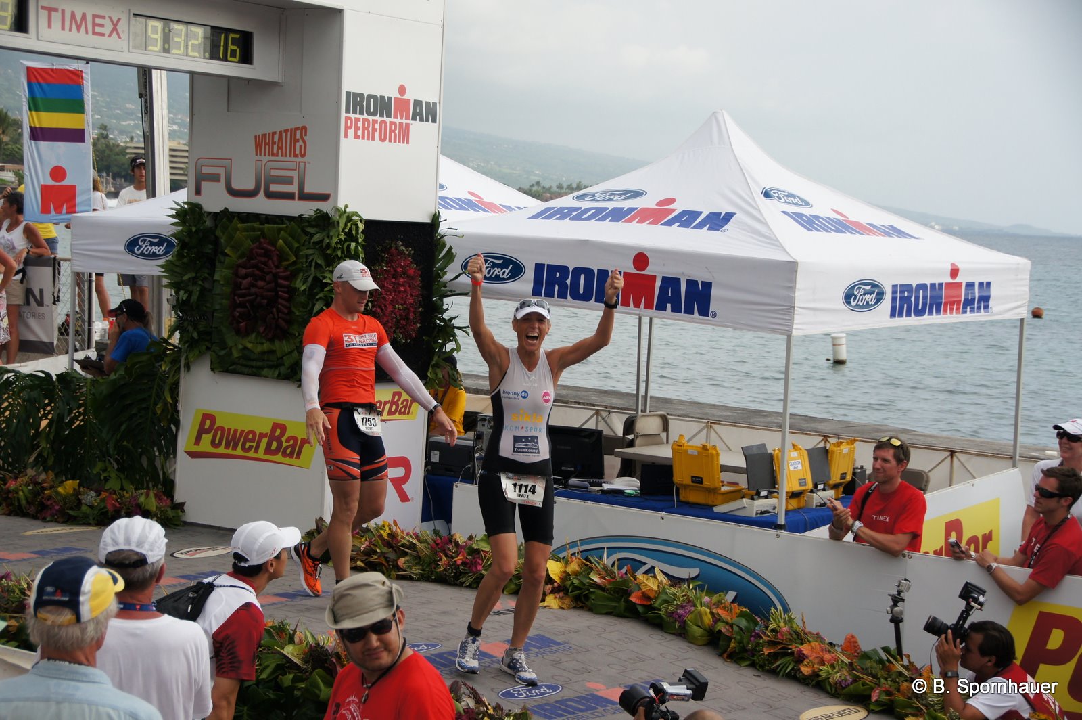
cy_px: 360
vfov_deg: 18.2
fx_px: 2252
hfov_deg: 27.0
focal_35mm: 75
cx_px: 541
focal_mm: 50
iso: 500
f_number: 5
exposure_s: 1/2000
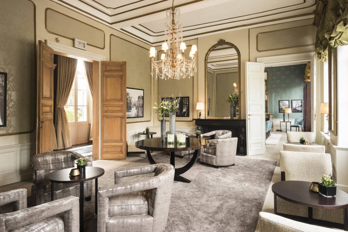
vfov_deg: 53.2
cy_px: 116
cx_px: 174
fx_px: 232
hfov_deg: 73.7
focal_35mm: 24
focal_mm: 24
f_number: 11
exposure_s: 1.3
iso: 100
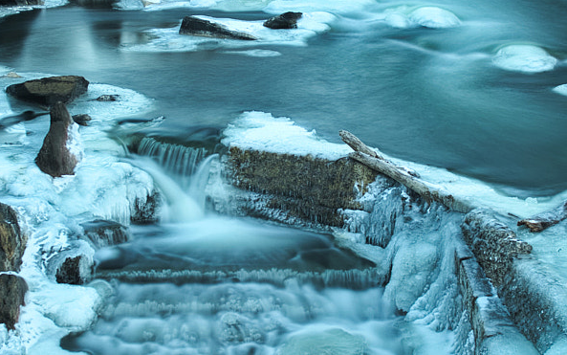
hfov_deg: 23.5
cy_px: 157
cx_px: 285
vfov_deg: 14.9
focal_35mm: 88
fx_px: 1360
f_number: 5
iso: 50
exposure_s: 30
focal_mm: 32
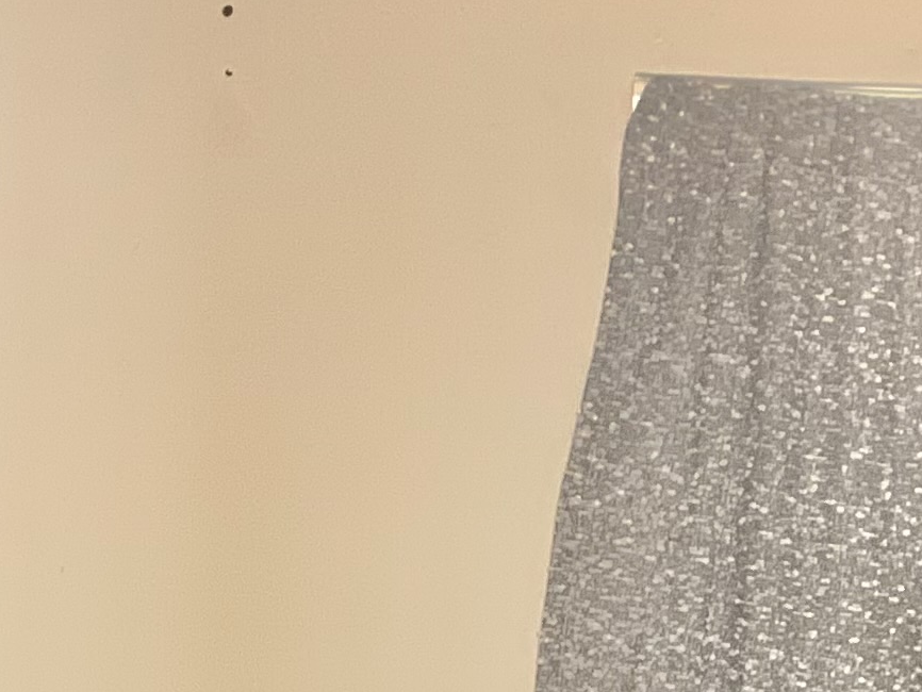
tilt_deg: -14.1
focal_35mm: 121
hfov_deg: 16.0
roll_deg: -0.6
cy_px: 1495
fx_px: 3224
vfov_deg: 10.9
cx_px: 30
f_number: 1.8
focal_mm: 4.25
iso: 400
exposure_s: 1/30
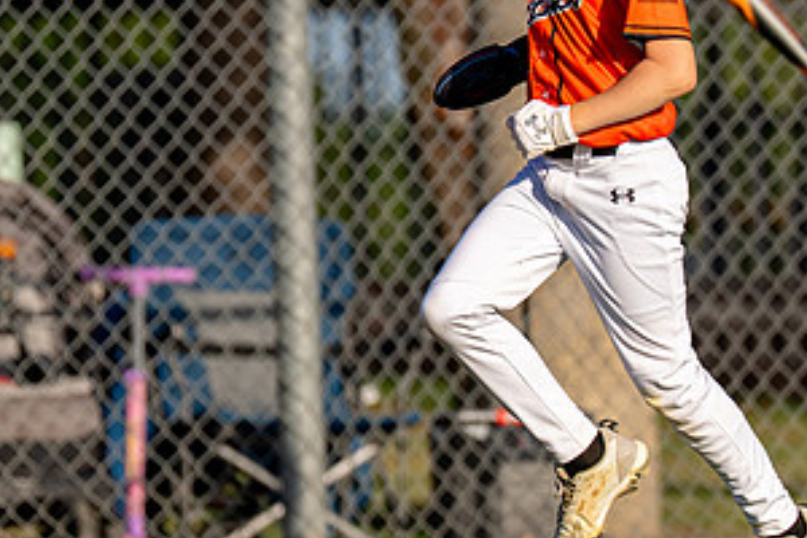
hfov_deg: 2.7
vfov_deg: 1.8
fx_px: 16968
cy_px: 238
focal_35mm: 757
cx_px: 408
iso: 160
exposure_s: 1/3200
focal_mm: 200
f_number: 2.8
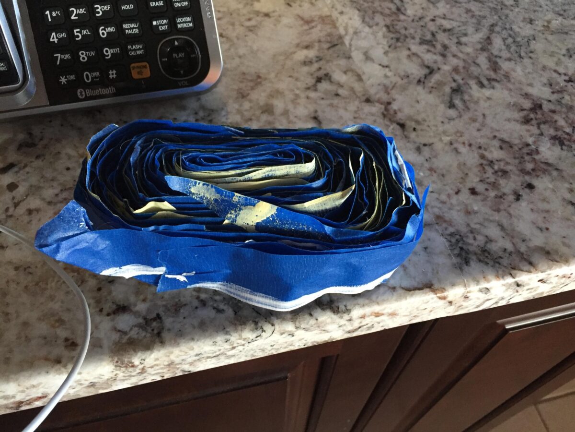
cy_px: 216
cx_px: 288
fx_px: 482
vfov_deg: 48.2
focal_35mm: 29
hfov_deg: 61.7
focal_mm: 4.15
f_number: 2.2
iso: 160
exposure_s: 1/30
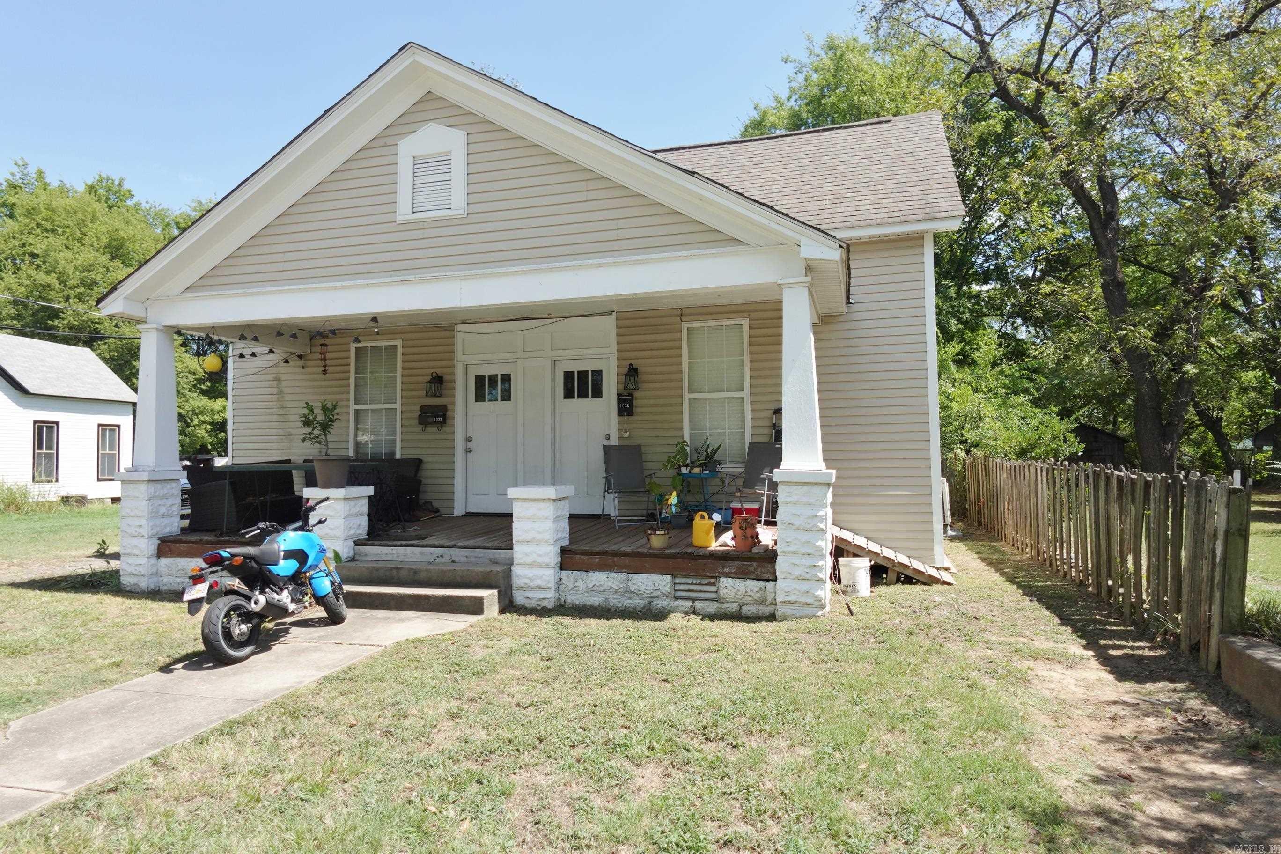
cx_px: 640
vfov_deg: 61.9
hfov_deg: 84.0
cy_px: 427
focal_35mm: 20
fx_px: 712
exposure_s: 1/2500
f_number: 2
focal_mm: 7.6
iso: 125
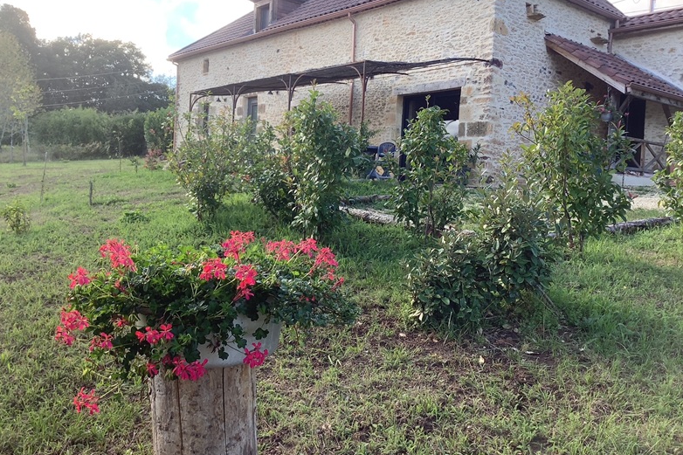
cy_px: 199
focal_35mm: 33
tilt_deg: -1.2
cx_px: 335
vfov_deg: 39.9
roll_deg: -3.1
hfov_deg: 57.2
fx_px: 626
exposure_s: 1/154
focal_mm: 3.3
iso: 25
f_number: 2.4
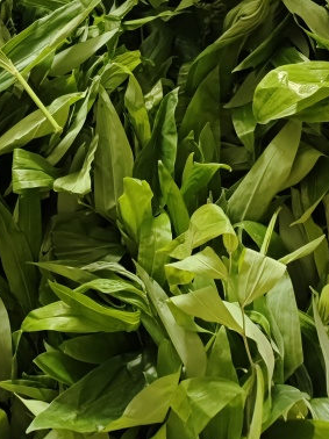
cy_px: -114
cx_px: -53
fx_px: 825
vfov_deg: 26.0
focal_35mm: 65
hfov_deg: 21.2
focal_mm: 5.56
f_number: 1.88
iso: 1012
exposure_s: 1/50
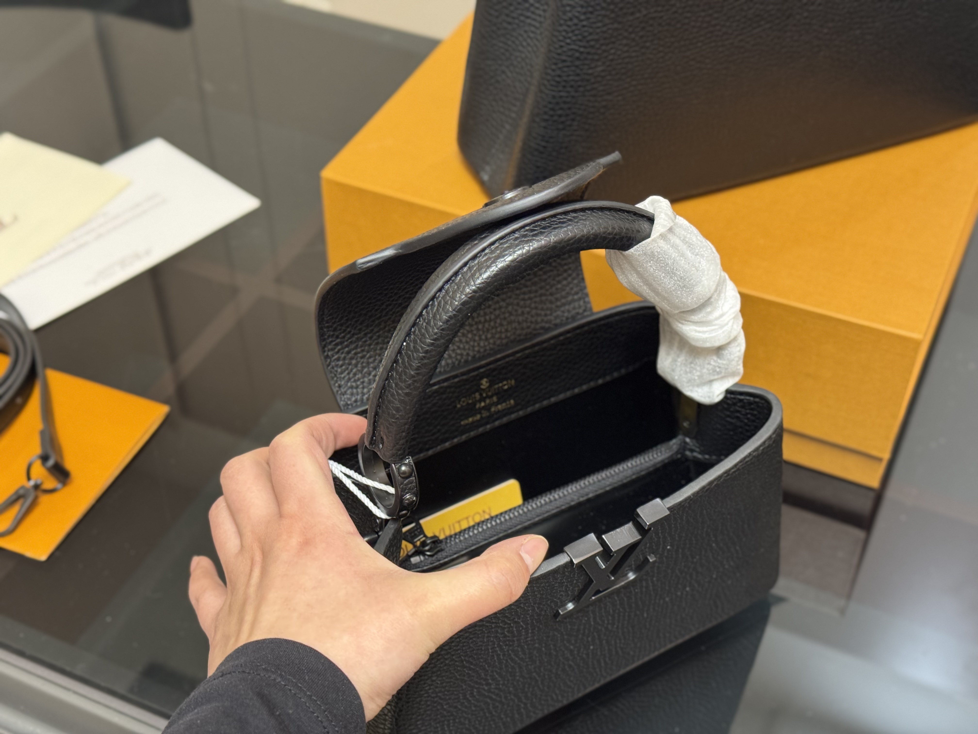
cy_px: 367
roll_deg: +0.8
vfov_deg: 30.3
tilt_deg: -43.7
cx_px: 489
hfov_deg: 39.7
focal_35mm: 48
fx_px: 1356
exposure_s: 1/60
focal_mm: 6.76
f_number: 1.78
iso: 200
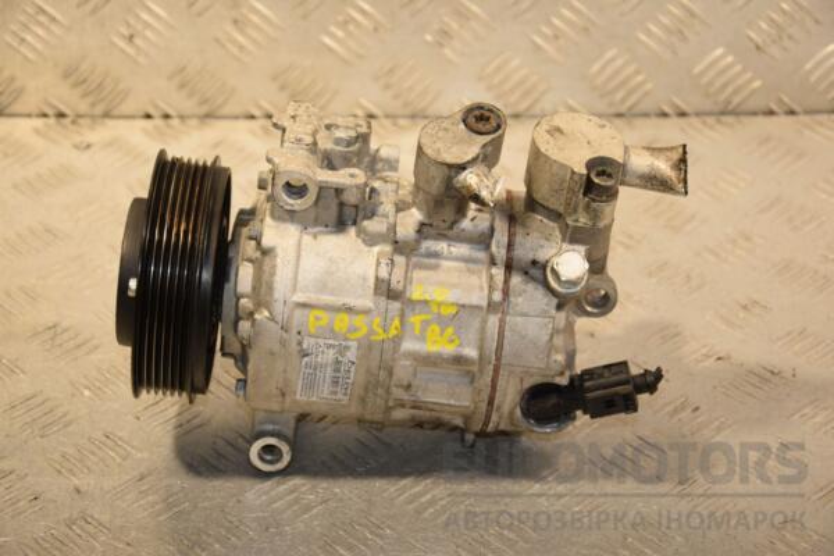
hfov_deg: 21.9
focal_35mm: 93
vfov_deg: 14.7
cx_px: 417
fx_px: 2154
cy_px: 278
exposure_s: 1/200
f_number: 5.6
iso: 800
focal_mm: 62
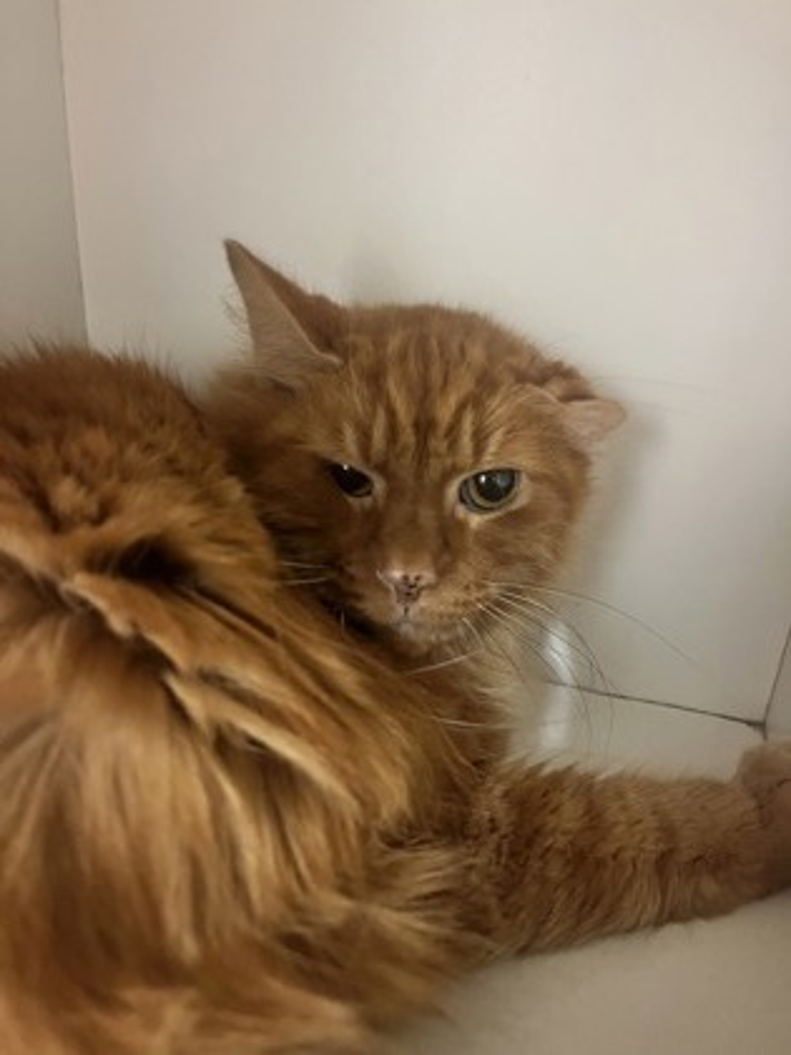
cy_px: 528
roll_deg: -2.6
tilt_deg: -24.6
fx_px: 792
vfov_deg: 67.3
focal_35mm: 26
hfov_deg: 53.1
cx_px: 396
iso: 640
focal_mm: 5.1
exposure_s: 1/30
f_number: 1.6
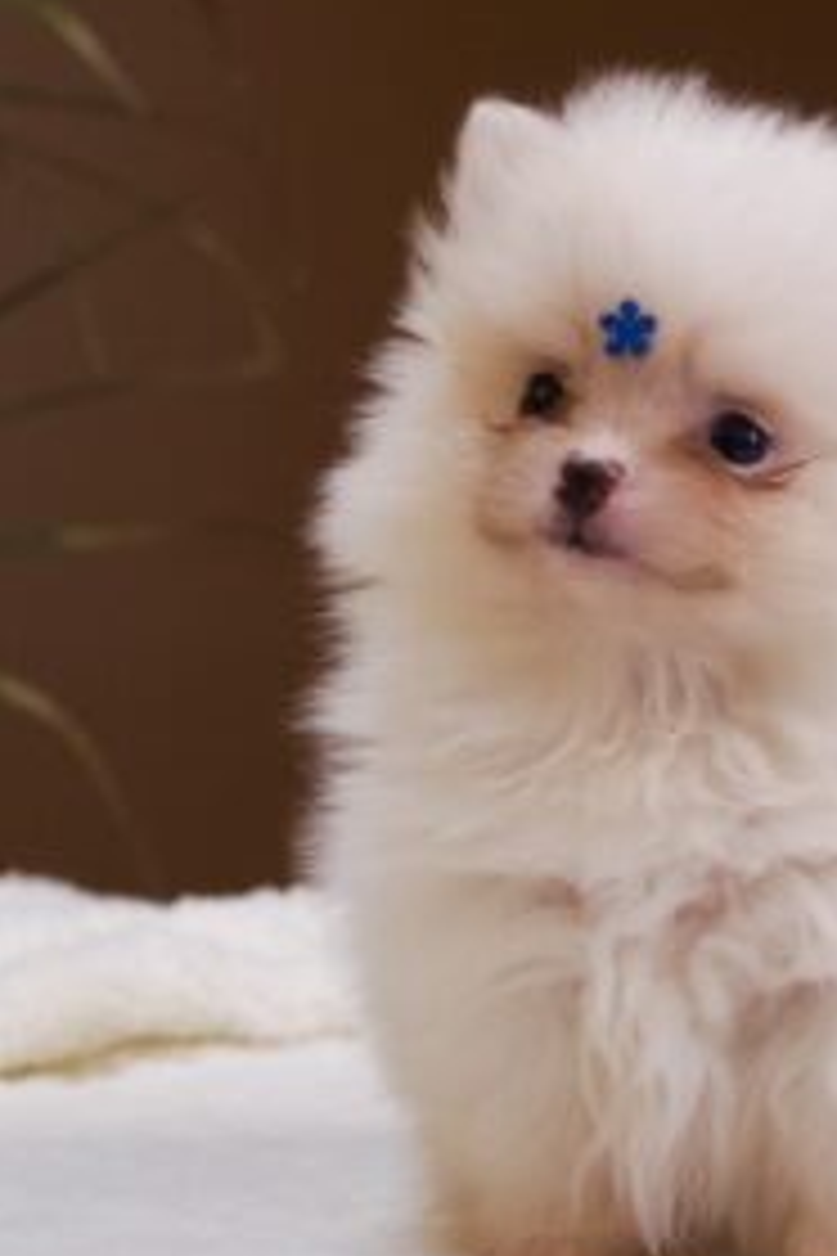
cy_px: 504
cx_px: 558
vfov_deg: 21.8
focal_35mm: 94
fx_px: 3262
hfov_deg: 14.6
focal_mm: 30.5
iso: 1600
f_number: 4.8
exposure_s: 1/160
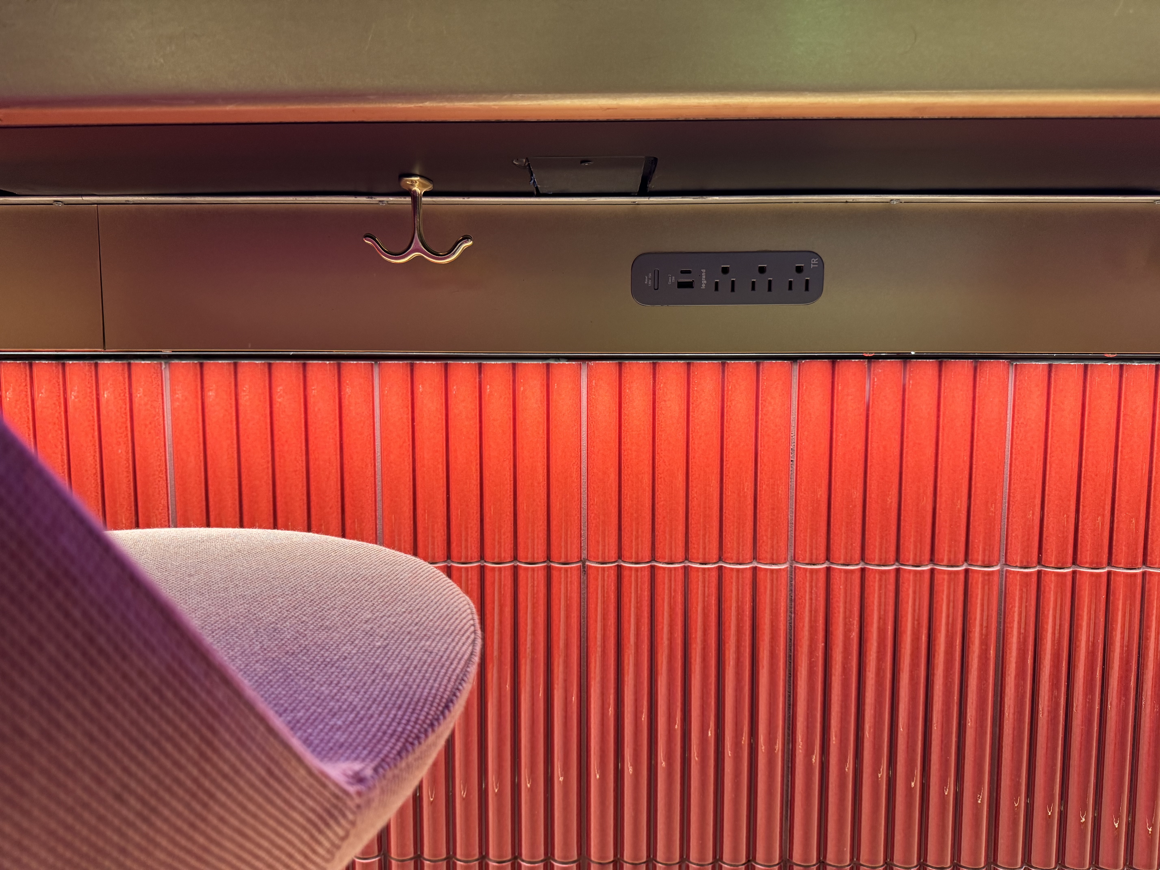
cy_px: 435
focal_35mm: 24
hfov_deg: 71.6
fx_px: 804
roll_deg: -0.4
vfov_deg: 56.8
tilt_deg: -5.3
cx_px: 580
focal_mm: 6.76
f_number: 1.78
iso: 250
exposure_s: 1/60
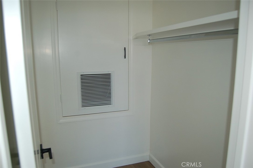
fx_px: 190
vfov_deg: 47.8
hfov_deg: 67.4
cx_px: 126
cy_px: 84
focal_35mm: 27
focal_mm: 18
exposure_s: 1/100
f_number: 3.5
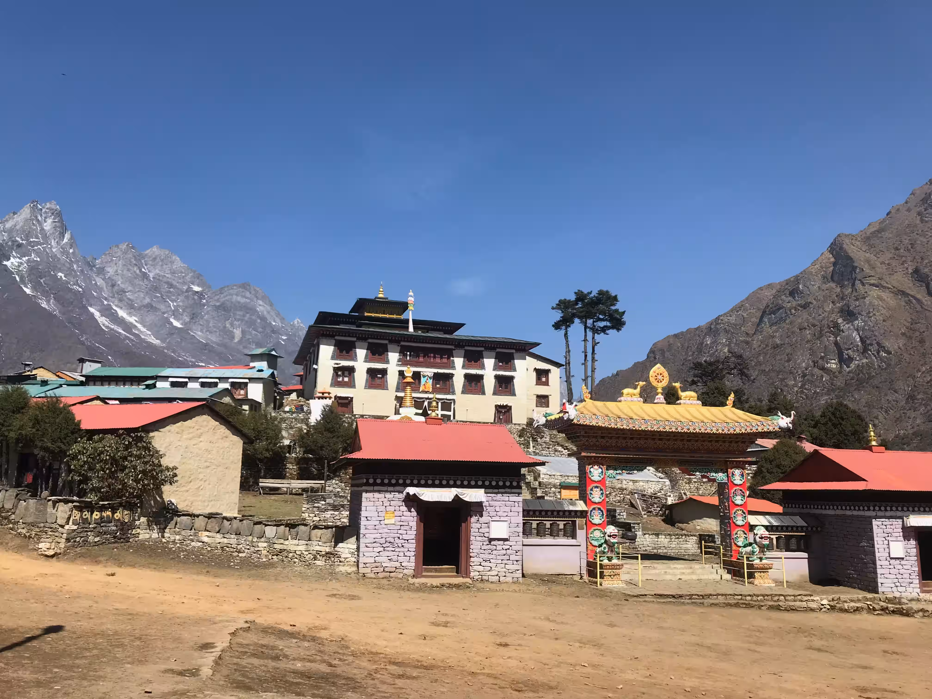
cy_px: 350
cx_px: 466
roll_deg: -1.1
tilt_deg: +7.6
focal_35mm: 28
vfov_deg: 49.7
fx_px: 754
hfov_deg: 63.4
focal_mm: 3.99
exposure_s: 1/2457
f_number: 1.8
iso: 20
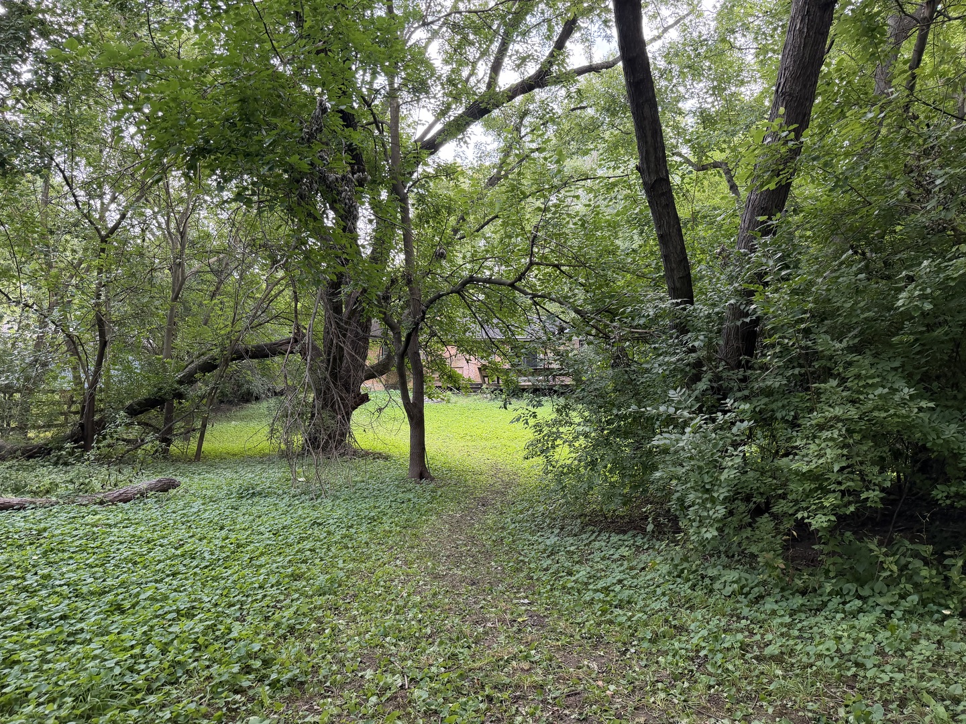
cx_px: 483
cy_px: 362
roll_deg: -1.4
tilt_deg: -0.4
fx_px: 670
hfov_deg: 71.6
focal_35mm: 24
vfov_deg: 56.8
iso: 160
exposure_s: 1/207
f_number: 1.78
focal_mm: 6.76
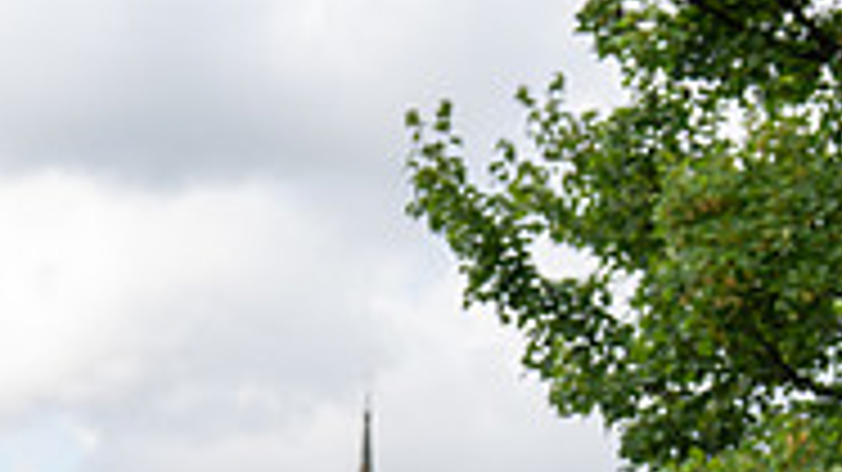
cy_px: 793
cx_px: 500
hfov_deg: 9.5
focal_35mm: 228
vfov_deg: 5.3
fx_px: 5088
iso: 160
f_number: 3.5
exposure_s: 1/800
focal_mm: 70
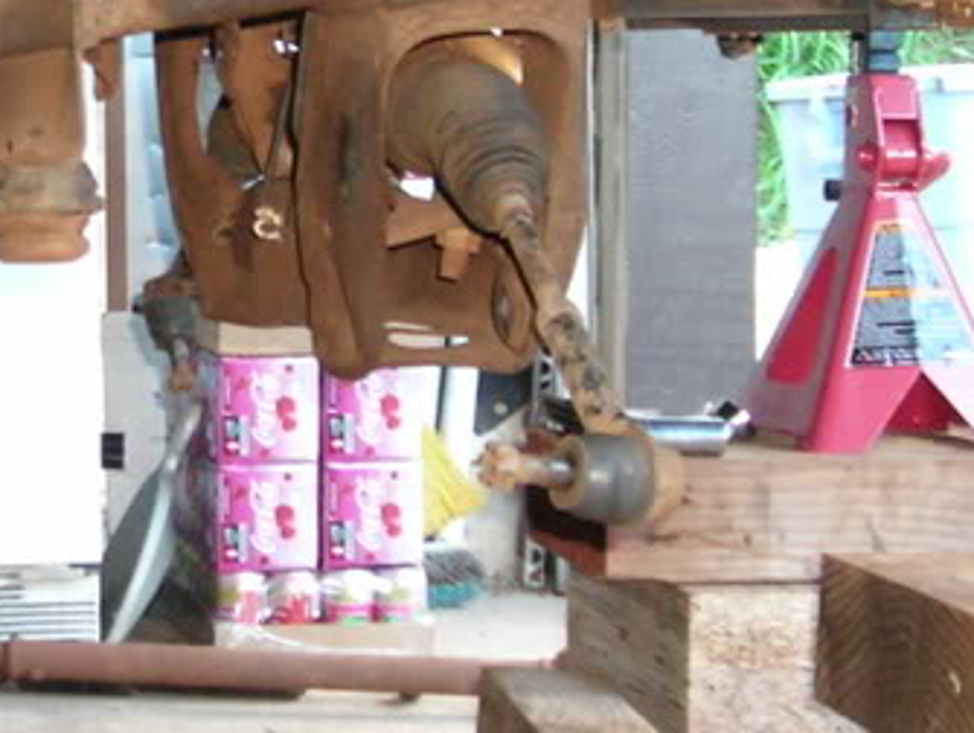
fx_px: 3267
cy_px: 87
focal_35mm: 116
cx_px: 49
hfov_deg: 16.7
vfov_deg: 12.7
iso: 200
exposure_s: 1/20
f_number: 3.2
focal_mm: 6.3
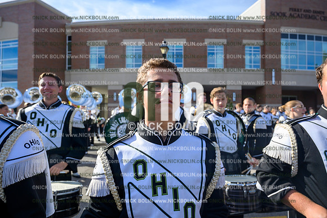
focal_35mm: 24
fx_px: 218
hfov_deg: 73.8
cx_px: 164
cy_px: 109
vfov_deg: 53.1
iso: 200
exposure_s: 1/800
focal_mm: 24
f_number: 5
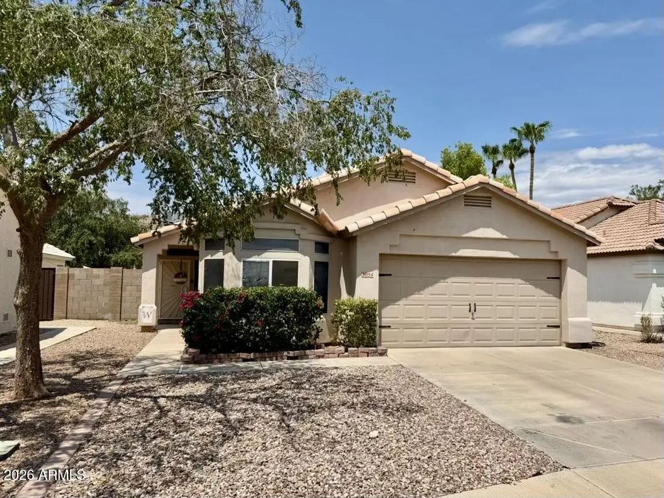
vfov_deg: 56.8
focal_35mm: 24
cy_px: 249
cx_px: 332
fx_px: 460
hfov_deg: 71.6
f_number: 1.78
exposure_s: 1/8130
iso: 80
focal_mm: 6.76
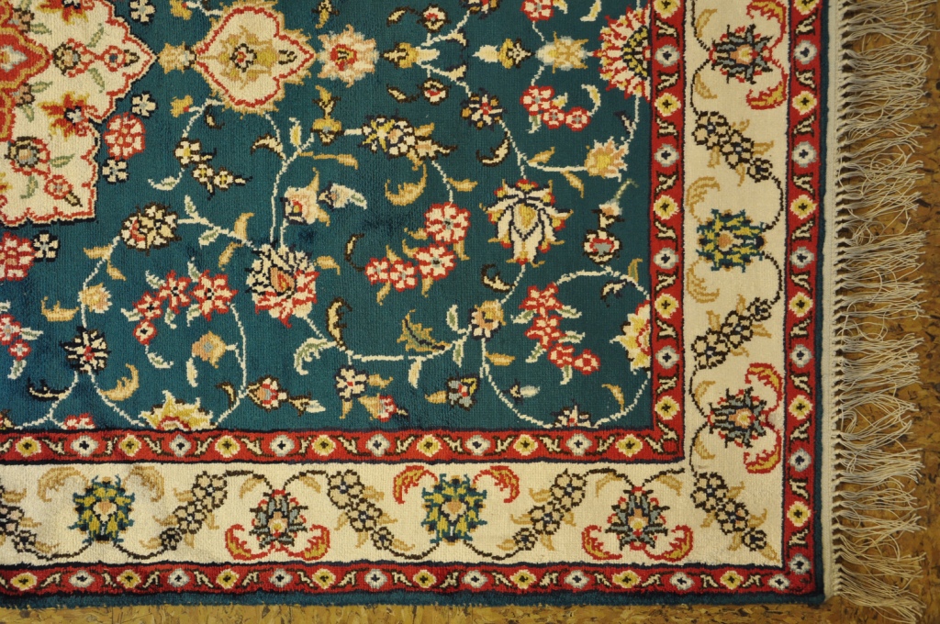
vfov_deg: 35.4
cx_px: 470
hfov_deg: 51.3
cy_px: 312
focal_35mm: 38
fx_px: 978
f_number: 6.3
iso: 400
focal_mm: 25
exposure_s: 1/15
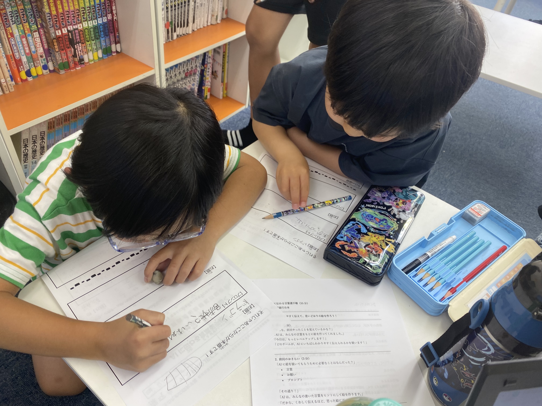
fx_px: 407
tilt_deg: -44.8
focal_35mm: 26
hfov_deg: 67.3
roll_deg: -8.7
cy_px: 203
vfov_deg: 53.1
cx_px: 271
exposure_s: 1/120
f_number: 1.8
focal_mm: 4.25
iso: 100
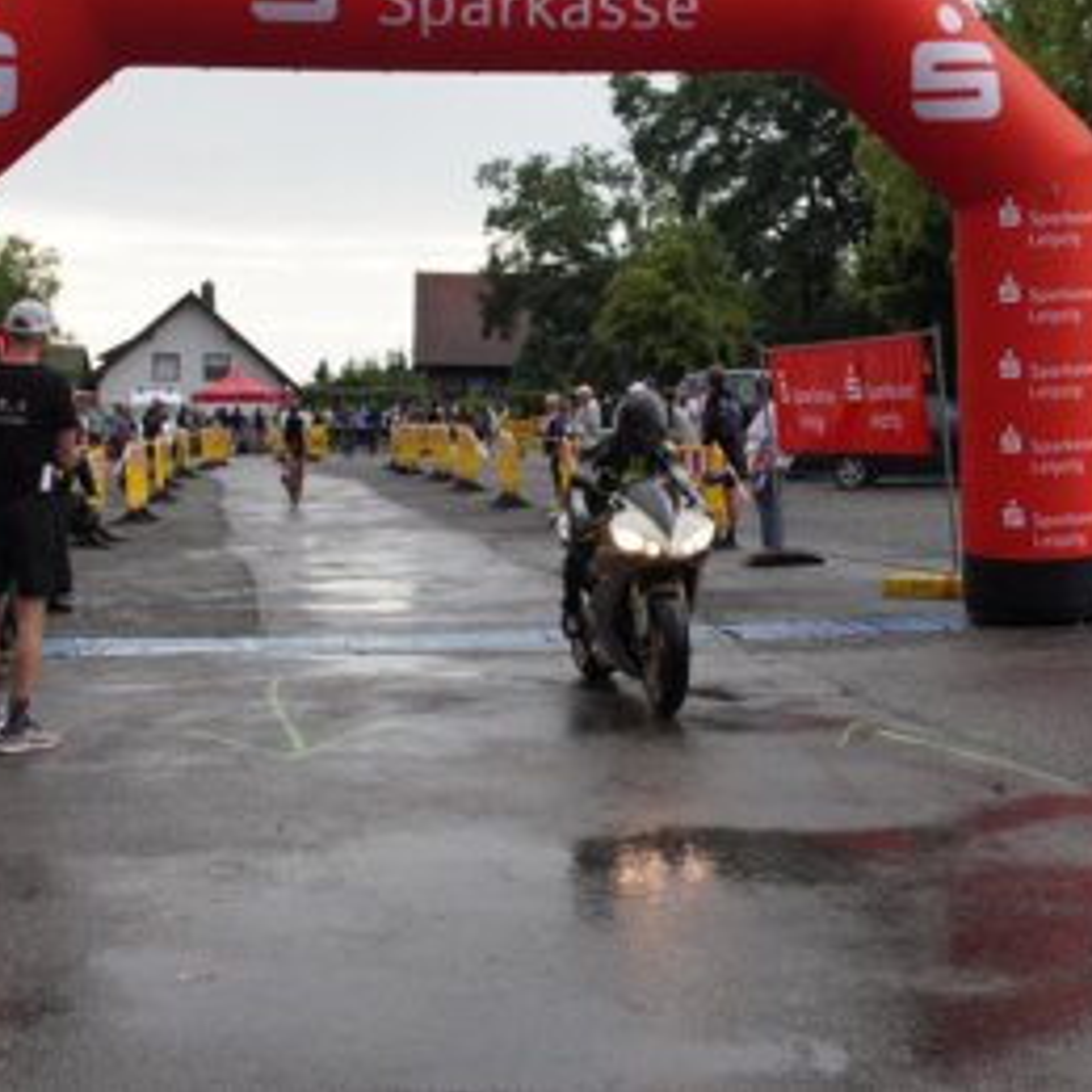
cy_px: 536
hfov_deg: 33.4
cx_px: 613
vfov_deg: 33.4
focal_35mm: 51
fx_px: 1820
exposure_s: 1/640
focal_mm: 26
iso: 1600
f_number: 6.3
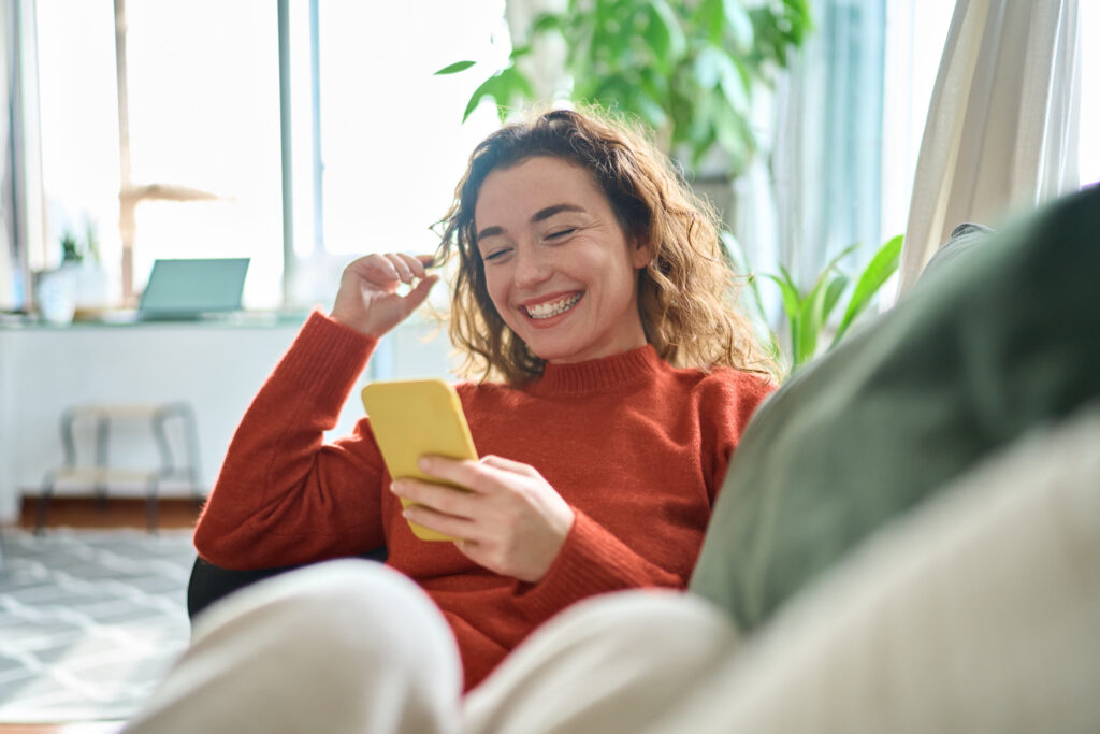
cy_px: 367
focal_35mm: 35
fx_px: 1070
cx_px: 550
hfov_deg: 54.4
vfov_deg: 37.9
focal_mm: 35
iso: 800
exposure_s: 1/1000
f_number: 1.4
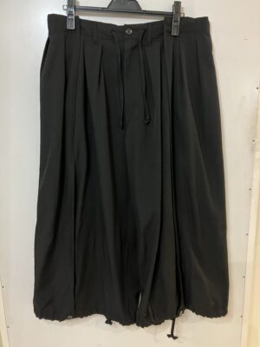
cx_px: 130
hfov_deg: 49.7
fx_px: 280
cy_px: 174
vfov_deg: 63.4
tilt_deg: -18.6
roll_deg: +0.8
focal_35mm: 28
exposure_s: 1/50
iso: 160
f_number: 1.8
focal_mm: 3.99
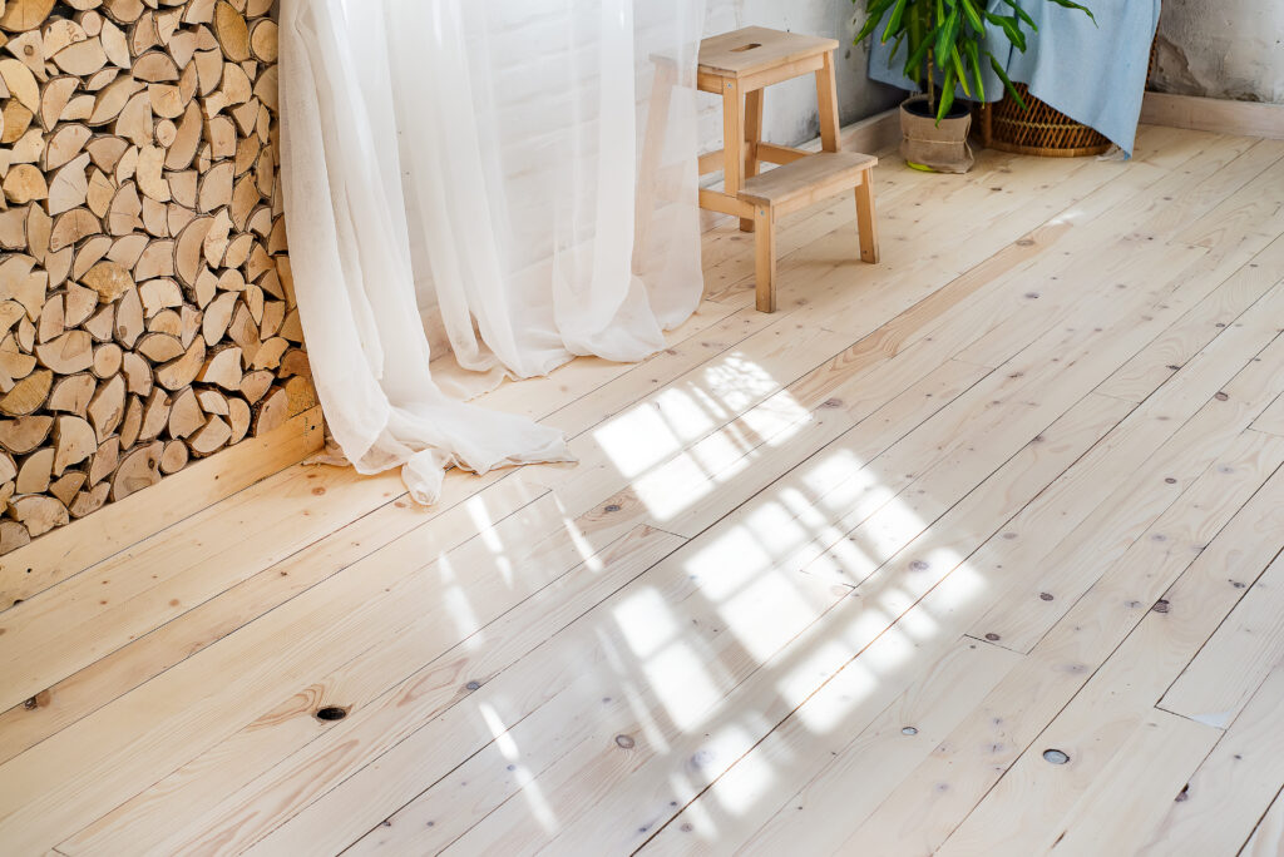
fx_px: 1784
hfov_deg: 39.6
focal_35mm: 50
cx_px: 642
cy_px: 428
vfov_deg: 27.0
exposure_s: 1/100
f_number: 7.1
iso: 100
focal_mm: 50
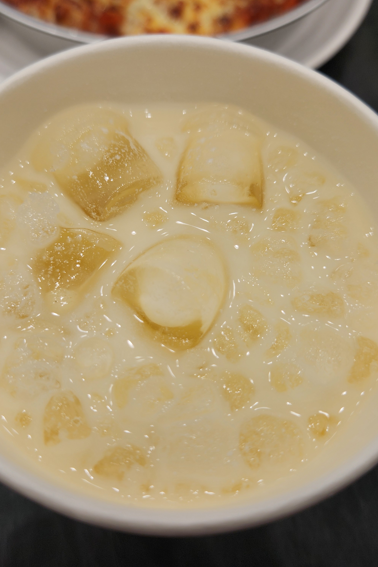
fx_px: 504
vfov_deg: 58.7
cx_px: 174
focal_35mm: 32
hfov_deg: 41.1
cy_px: 284
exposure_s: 1/164
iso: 20
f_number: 1.8
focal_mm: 5.4
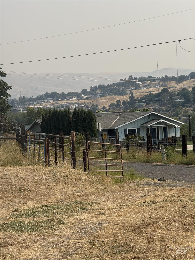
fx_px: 901
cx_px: 98
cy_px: 130
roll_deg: +3.6
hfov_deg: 12.3
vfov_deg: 16.4
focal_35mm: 120
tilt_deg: -0.7
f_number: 2.8
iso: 50
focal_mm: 15.66
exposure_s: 1/2358
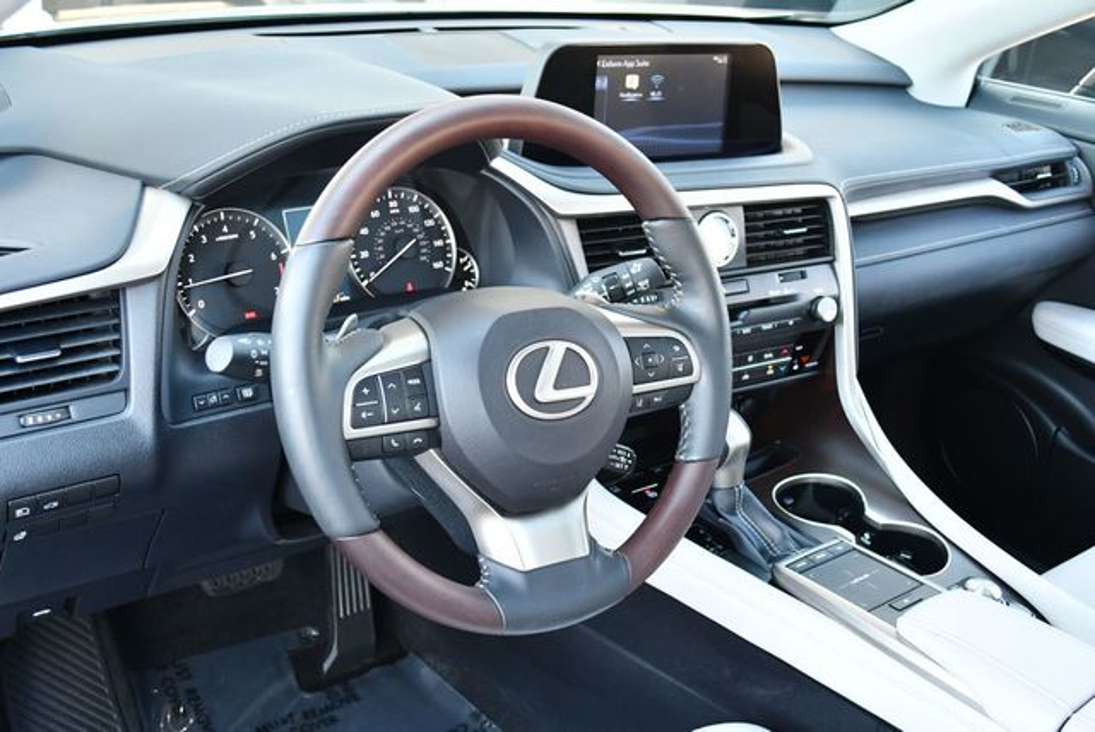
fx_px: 1218
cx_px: 548
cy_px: 366
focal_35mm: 40
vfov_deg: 33.5
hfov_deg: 48.4
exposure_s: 1/125
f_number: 3.8
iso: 1400
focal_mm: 20
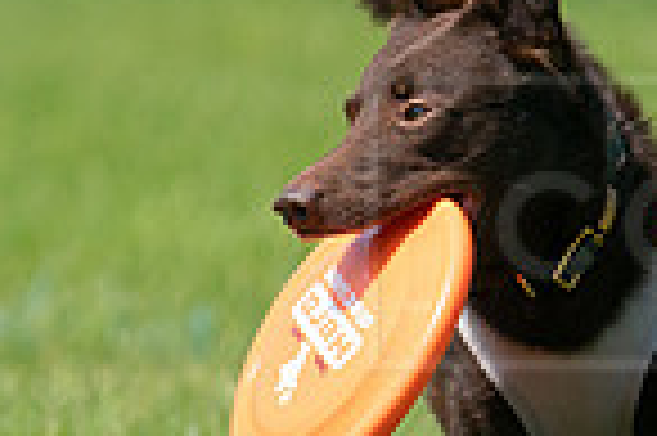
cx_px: 796
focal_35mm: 1158
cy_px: 299
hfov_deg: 1.8
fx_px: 21110
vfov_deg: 1.2
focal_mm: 291
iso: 800
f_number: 5.6
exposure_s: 1/4000
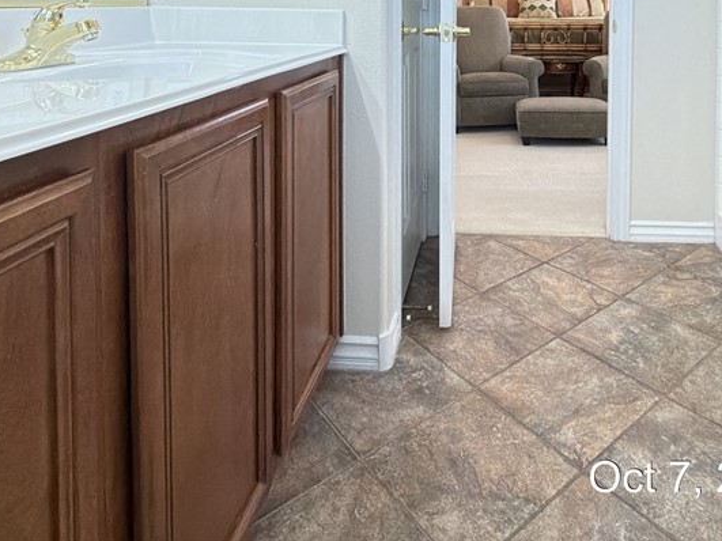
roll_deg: -0.1
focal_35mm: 27
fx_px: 563
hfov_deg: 64.1
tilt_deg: -2.0
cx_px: 464
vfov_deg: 44.9
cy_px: 22
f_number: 2.2
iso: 500
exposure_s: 1/60
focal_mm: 2.22
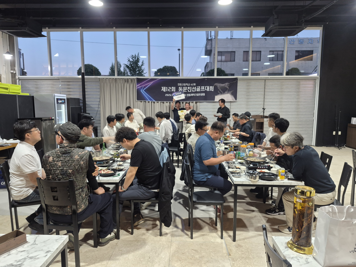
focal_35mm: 23
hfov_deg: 73.9
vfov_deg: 58.9
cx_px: 178
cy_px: 134
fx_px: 237
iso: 200
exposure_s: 1/120
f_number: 1.8
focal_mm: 5.4
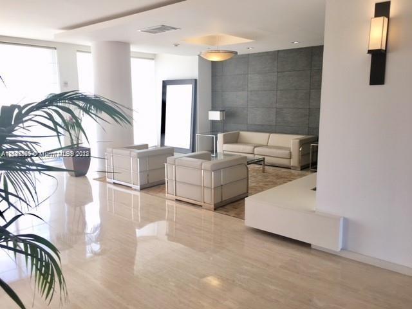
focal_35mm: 29
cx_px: 206
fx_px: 345
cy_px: 154
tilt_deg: -10.3
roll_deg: +0.0
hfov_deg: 61.7
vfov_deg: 48.2
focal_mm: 4.15
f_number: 2.2
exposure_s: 1/60
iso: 25
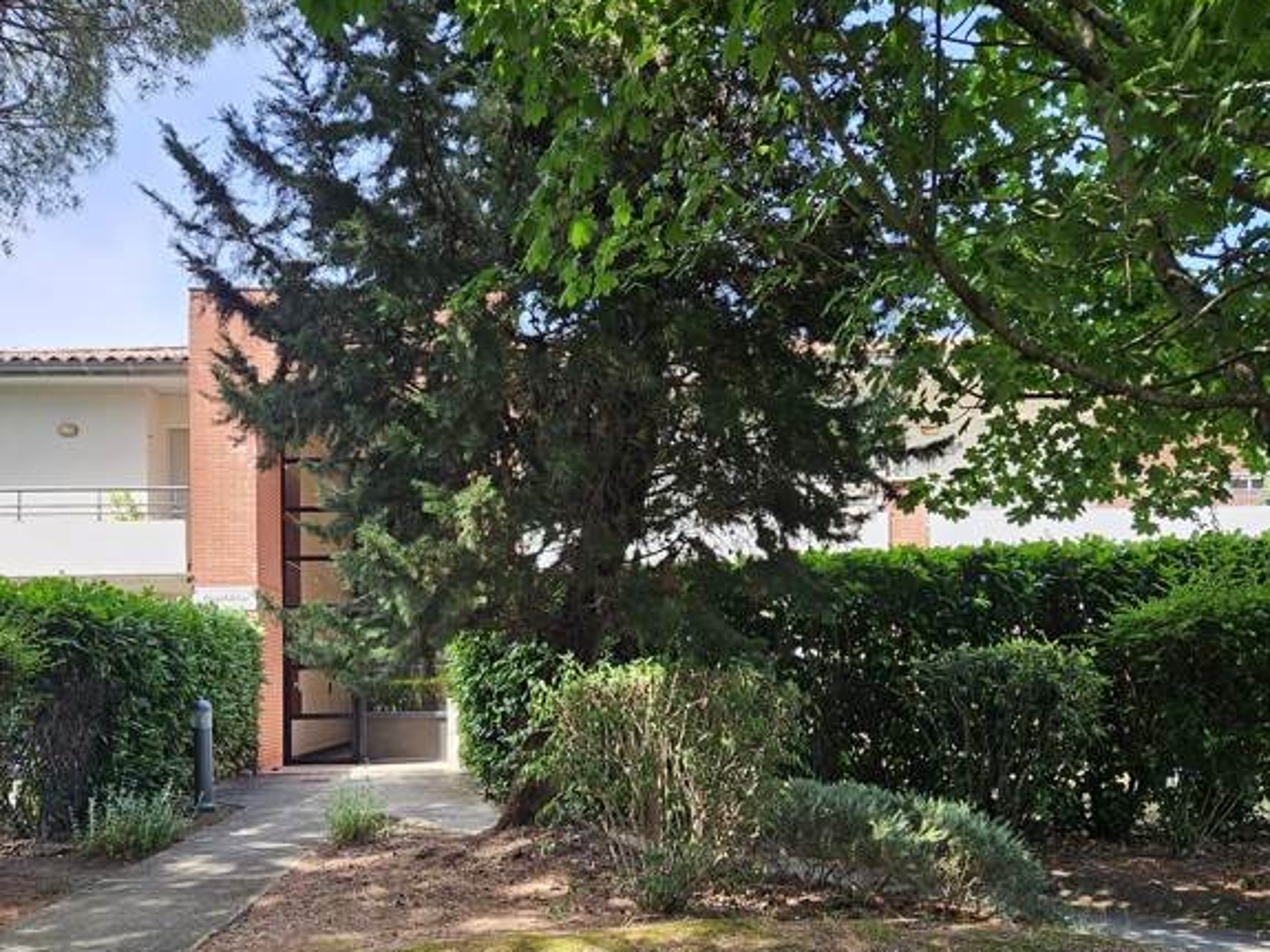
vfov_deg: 43.5
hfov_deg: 56.7
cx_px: 565
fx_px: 1174
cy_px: 638
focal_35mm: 32
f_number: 1.8
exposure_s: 1/189
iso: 25
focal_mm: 5.4
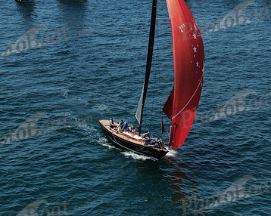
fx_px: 609
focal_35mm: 76
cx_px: 137
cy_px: 74
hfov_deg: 25.1
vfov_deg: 20.1
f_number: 3.8
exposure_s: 1/1250
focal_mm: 8.6
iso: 100
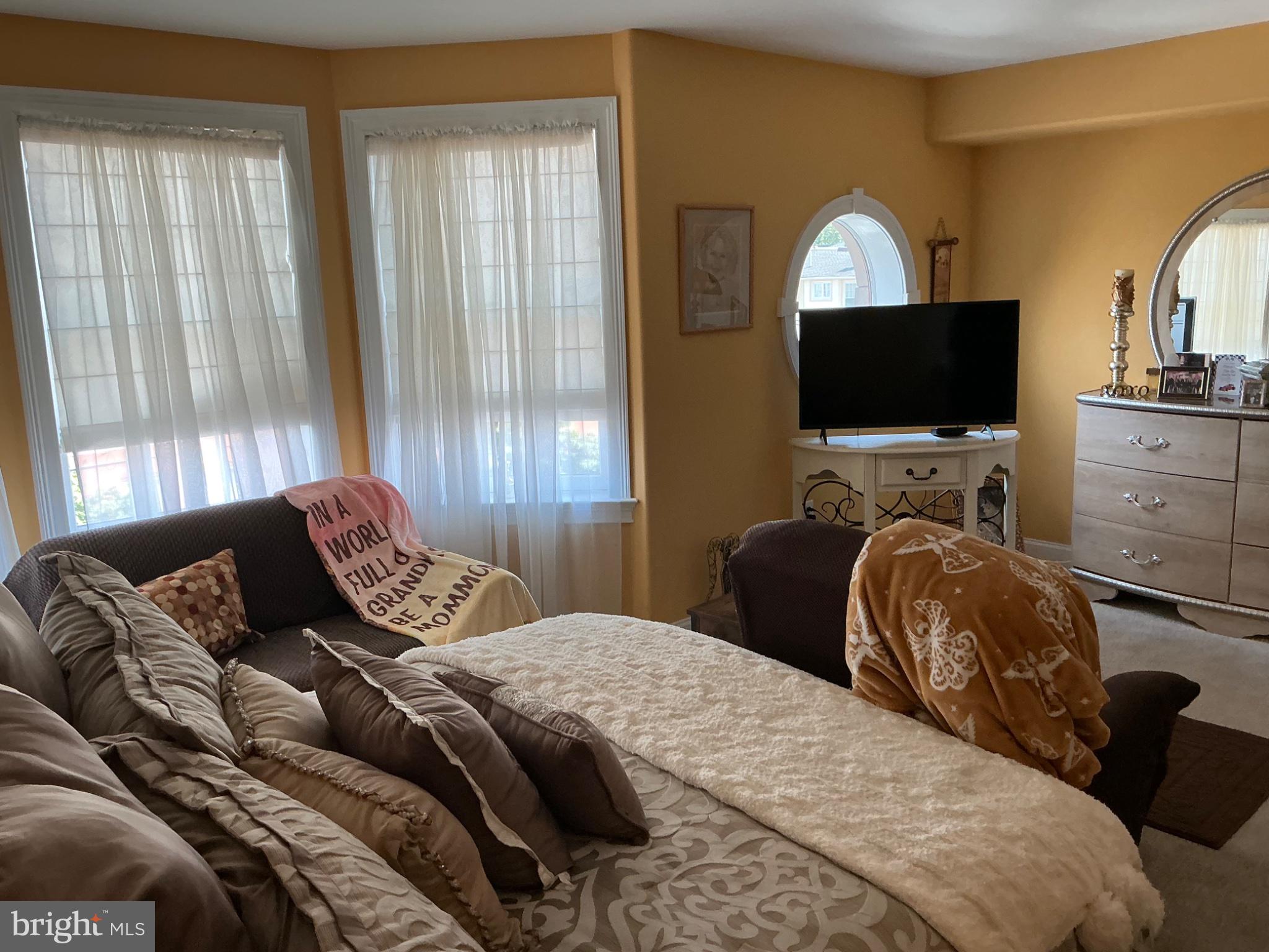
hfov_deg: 63.4
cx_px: 634
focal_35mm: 28
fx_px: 1026
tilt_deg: -12.3
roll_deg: +3.8
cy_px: 476
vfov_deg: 49.7
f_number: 1.8
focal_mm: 3
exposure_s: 1/60
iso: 40
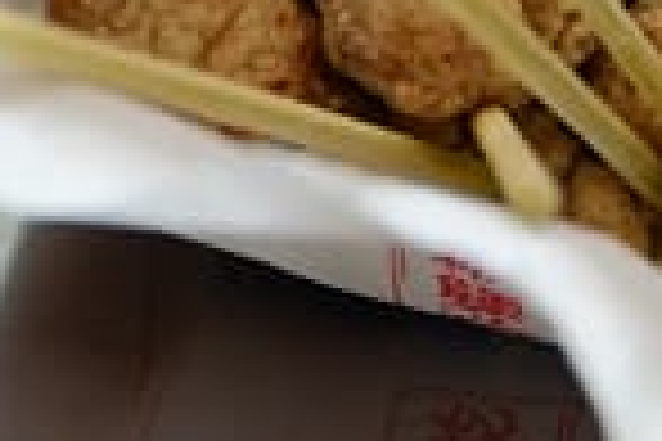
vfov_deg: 3.1
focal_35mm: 443
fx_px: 8146
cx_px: 522
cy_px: -180
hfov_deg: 4.7
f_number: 7.1
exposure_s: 1/8
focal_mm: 78
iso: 800
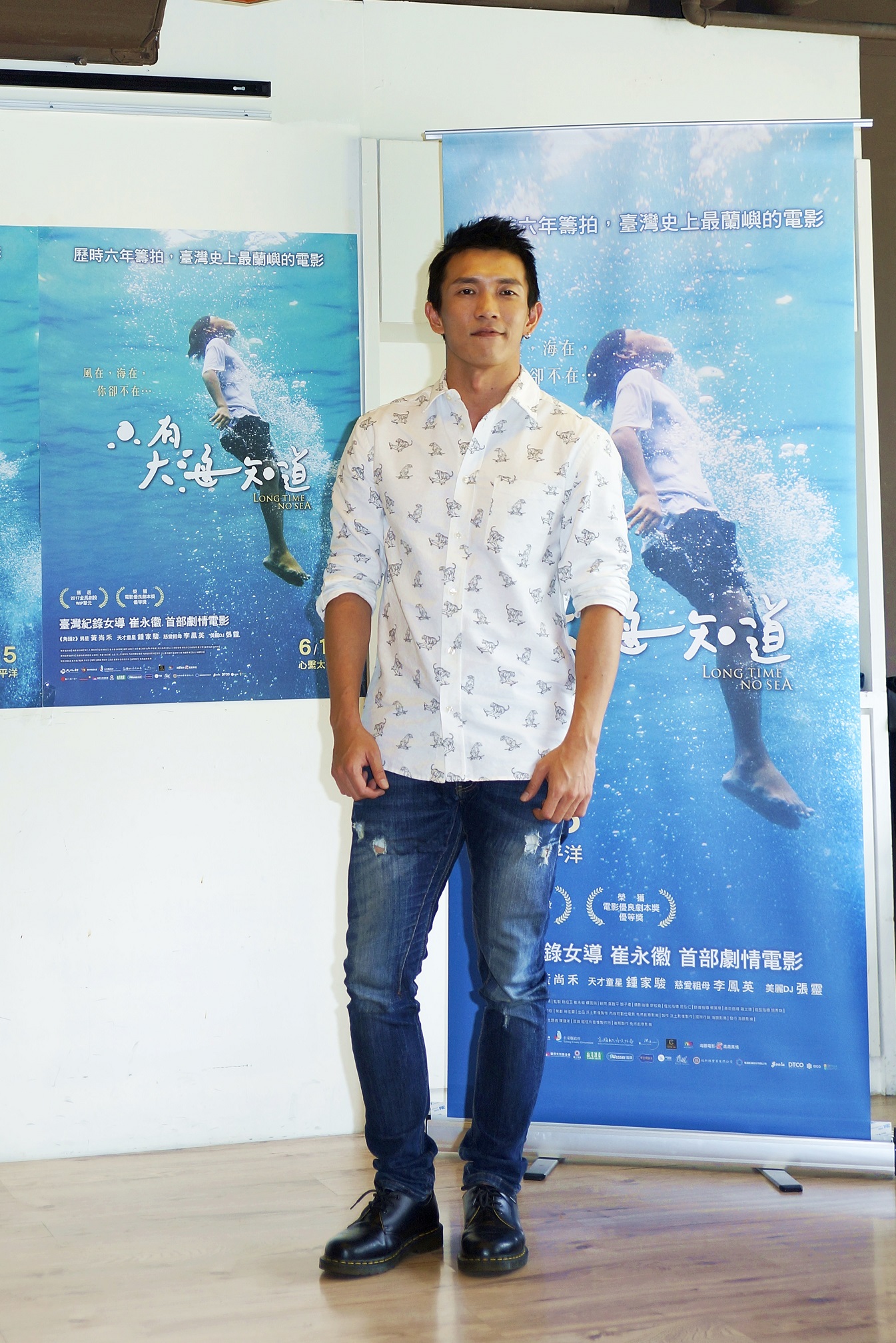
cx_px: 448
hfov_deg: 33.4
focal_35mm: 40
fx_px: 1492
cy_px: 672
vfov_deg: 48.4
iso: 100
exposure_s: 1/125
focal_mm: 40
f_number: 2.8
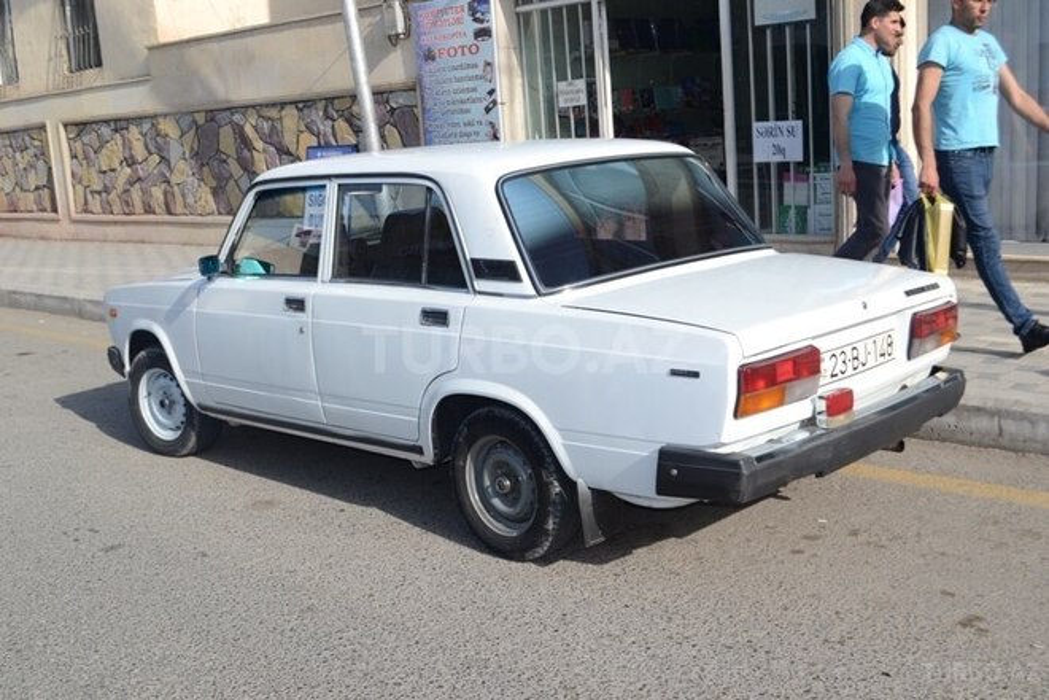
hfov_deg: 49.6
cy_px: 350
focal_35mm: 39
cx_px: 524
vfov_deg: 34.2
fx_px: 1136
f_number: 9
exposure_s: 1/200
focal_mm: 26
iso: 100
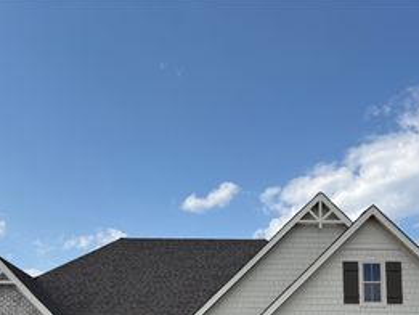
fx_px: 557
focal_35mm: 46
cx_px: 220
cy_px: 300
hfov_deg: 41.2
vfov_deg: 29.8
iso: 80
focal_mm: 6.76
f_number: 1.78
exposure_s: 1/4673
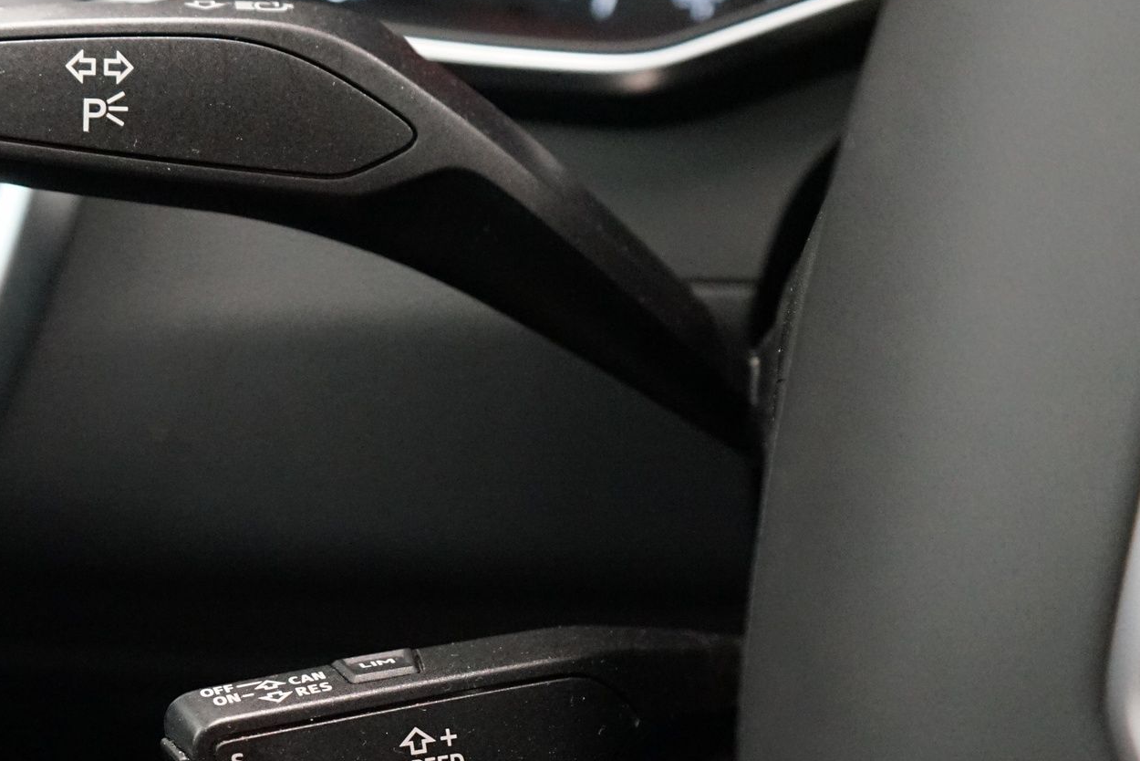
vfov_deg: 20.6
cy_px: 368
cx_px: 244
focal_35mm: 66
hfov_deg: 29.9
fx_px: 2090
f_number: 4
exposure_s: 1/60
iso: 6400
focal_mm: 33
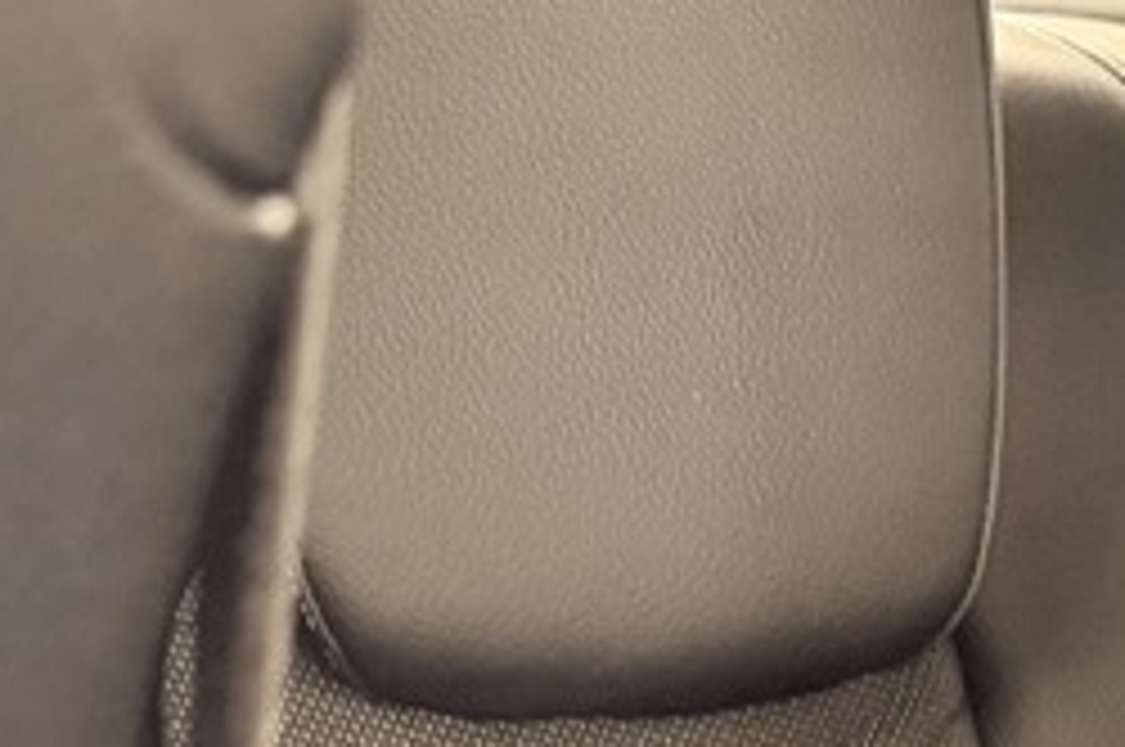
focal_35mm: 128
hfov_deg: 14.3
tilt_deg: -28.3
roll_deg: -6.1
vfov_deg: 9.5
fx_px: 3995
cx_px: 1994
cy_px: 1764
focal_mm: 6.76
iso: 1000
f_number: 1.78
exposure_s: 1/35
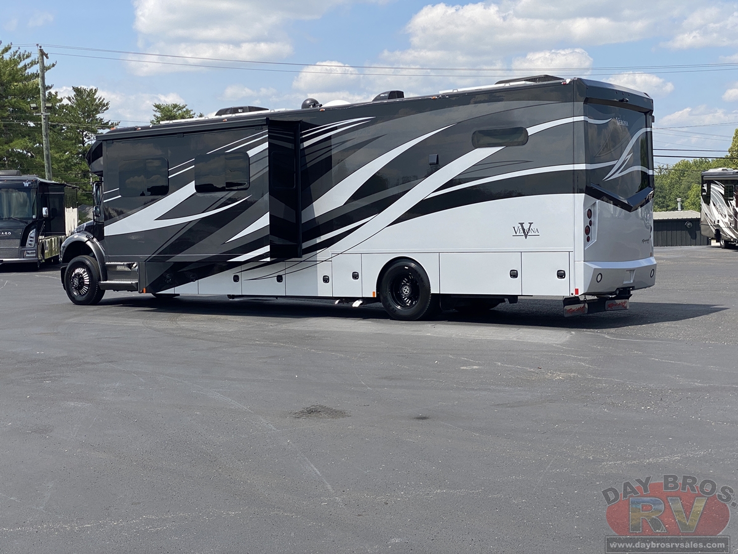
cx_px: 369
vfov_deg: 28.0
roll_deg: +1.5
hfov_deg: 36.8
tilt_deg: -2.9
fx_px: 1109
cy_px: 277
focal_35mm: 52
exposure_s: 1/1845
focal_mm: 6
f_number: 2
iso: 20
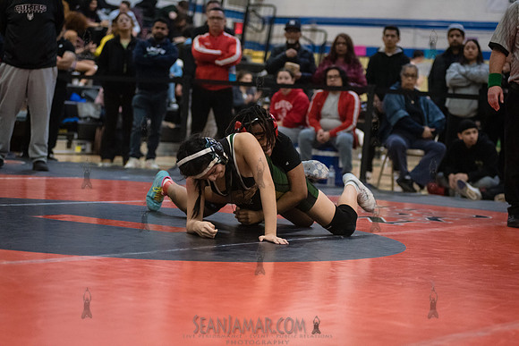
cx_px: 260
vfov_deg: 14.9
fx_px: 1327
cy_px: 173
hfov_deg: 22.1
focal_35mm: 92
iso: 8000
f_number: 3.5
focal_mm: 92
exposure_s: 1/500
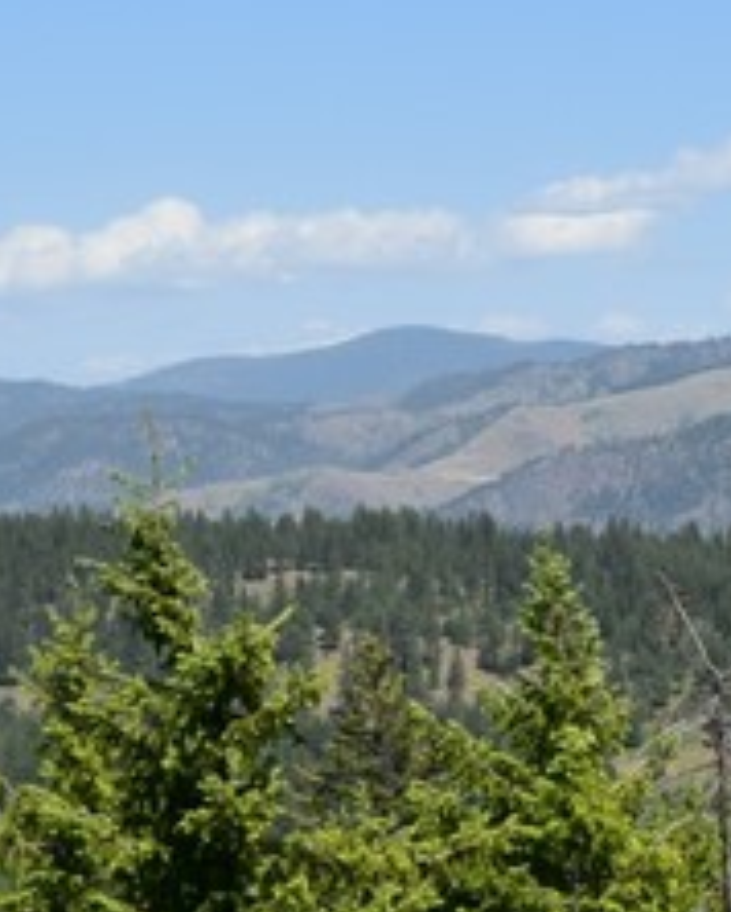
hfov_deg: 8.5
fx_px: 4834
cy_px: 629
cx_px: 1002
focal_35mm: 179
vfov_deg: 10.8
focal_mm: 26
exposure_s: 1/500
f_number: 11
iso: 320
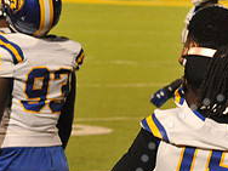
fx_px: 2187
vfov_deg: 4.5
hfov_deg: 5.9
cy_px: 206
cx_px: 246
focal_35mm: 332
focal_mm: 112
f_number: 6.3
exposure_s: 1/200
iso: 6400
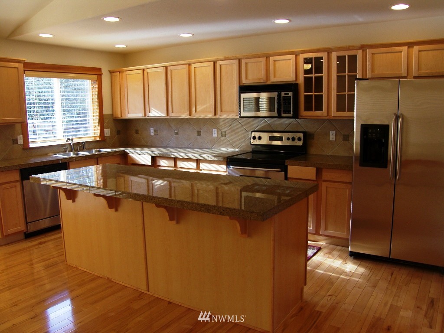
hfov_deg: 63.4
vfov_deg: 49.7
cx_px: 222
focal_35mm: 28
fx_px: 359
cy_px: 166
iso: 50
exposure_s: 1/30
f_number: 2.5
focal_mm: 7.4
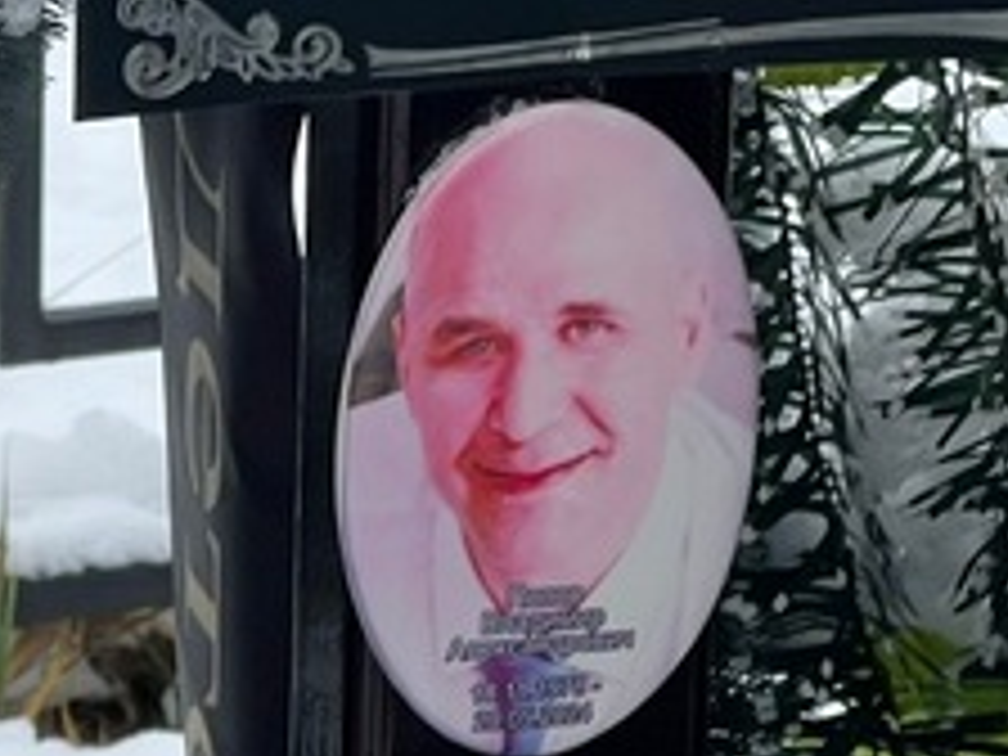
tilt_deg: -16.0
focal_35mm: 275
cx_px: 522
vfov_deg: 5.4
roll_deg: +1.0
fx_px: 8008
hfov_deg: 7.2
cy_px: -94
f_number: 2.8
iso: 50
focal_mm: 9
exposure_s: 1/99
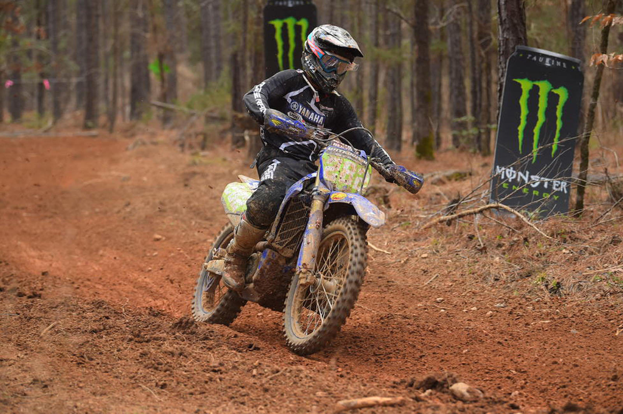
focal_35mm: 116
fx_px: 2006
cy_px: 207
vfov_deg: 11.8
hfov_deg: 17.7
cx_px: 312
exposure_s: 1/800
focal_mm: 116
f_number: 3.5
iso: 1250
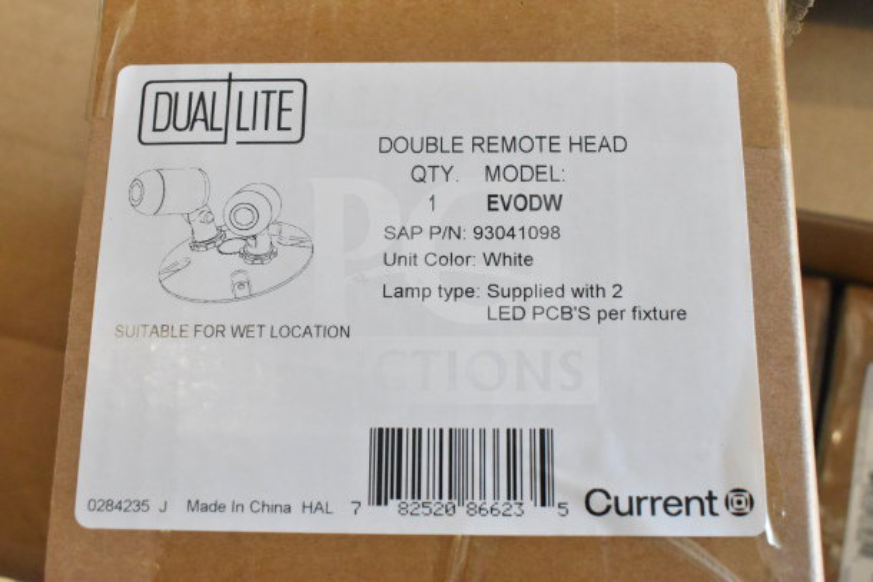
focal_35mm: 42
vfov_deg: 31.9
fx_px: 1019
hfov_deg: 46.4
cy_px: 291
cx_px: 436
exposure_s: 1/320
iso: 6400
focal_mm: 28
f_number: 9
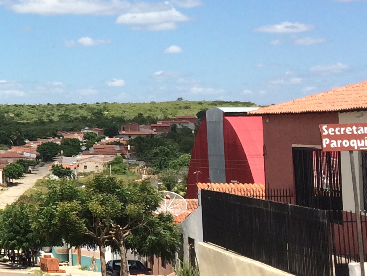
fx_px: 1103
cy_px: 31
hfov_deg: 17.0
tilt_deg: +5.6
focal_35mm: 104
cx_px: -187
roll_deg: +0.7
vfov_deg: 14.1
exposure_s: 1/2564
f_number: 2.2
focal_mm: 4.15
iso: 32
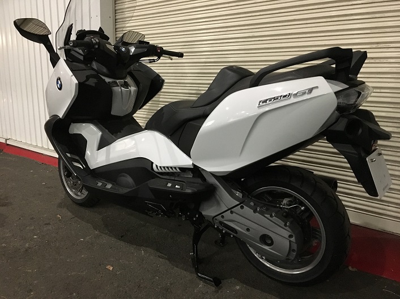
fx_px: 335
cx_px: 200
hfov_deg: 61.7
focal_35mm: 29
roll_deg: -1.7
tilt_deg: -9.6
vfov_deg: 48.2
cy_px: 150
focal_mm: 4.15
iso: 320
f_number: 2.2
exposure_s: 1/15
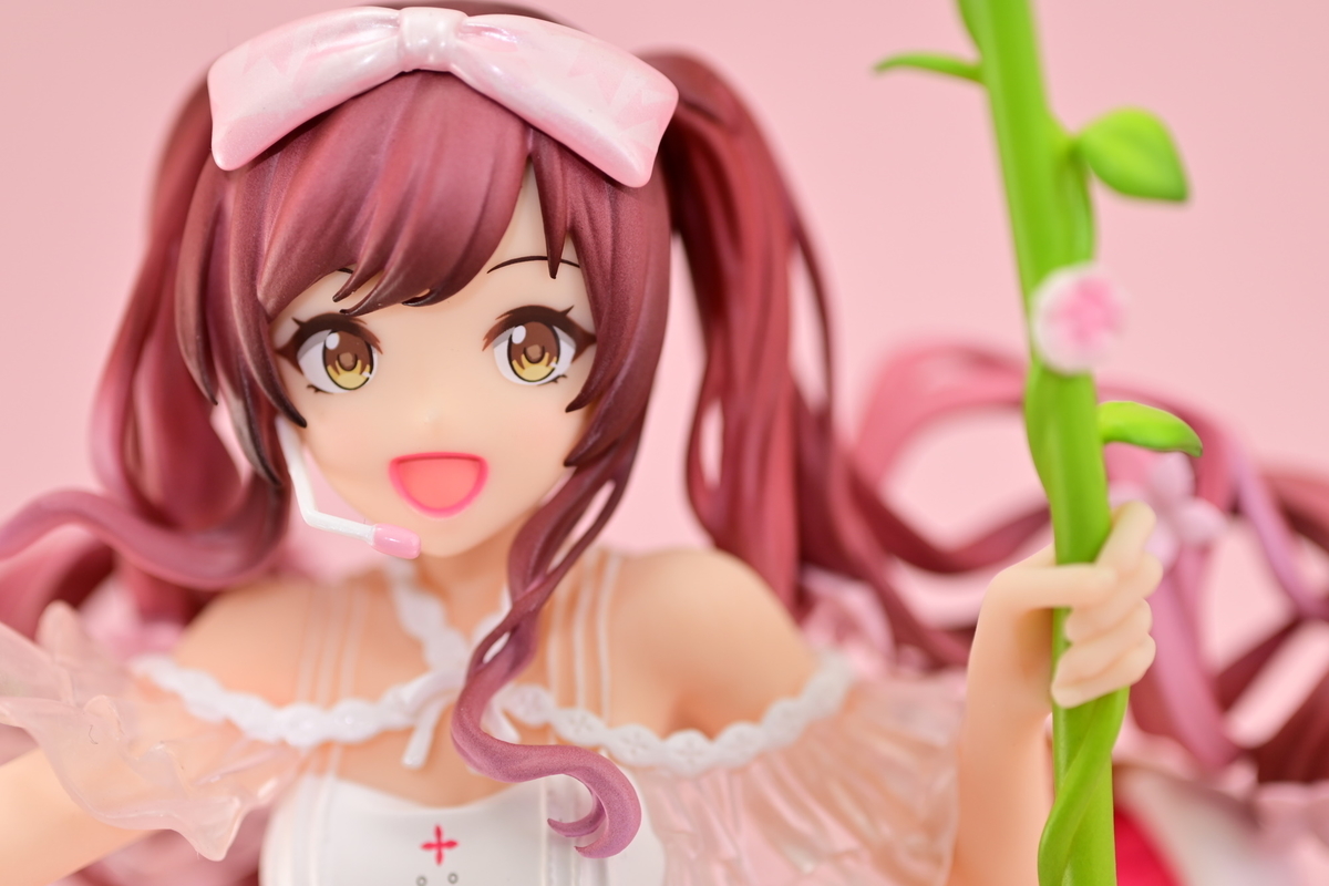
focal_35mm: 75
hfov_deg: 27.0
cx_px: 664
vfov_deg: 18.2
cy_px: 443
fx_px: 2769
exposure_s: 1/1.6
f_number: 4
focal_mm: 50
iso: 100
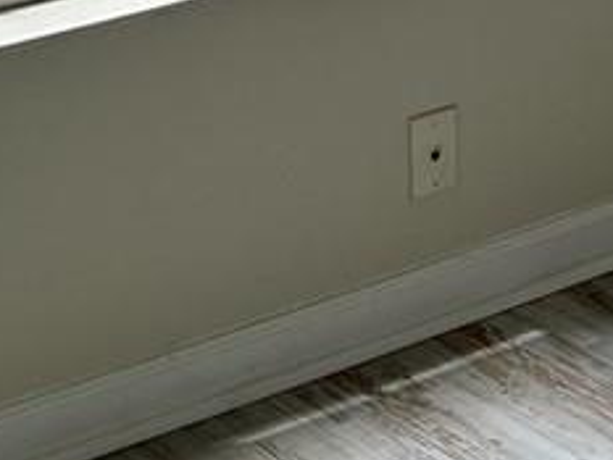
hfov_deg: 11.2
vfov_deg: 8.6
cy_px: -402
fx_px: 2923
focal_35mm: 165
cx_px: 1076
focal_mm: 6.86
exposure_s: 1/414
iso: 80
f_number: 1.78
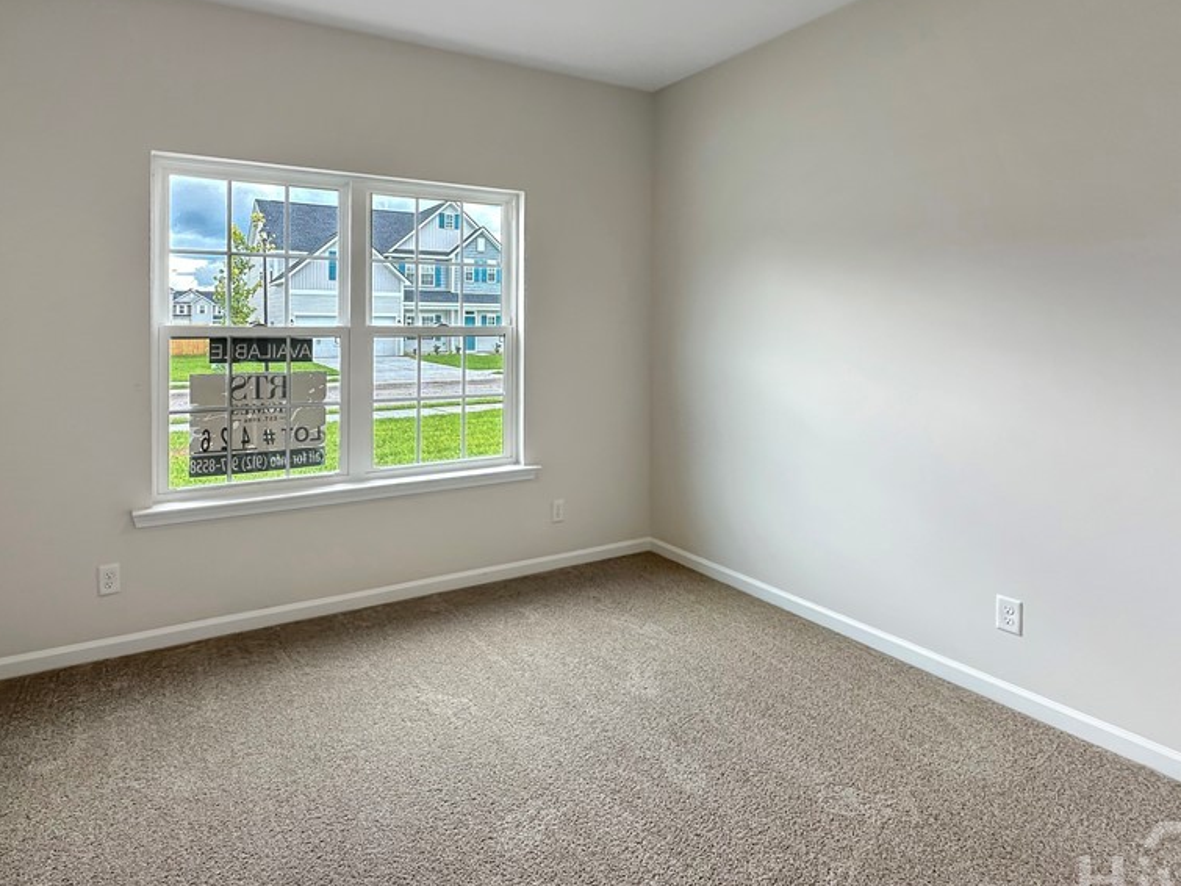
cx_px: 493
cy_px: 405
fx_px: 648
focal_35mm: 19
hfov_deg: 84.0
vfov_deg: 68.5
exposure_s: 1/173
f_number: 2.2
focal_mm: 2.22
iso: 40
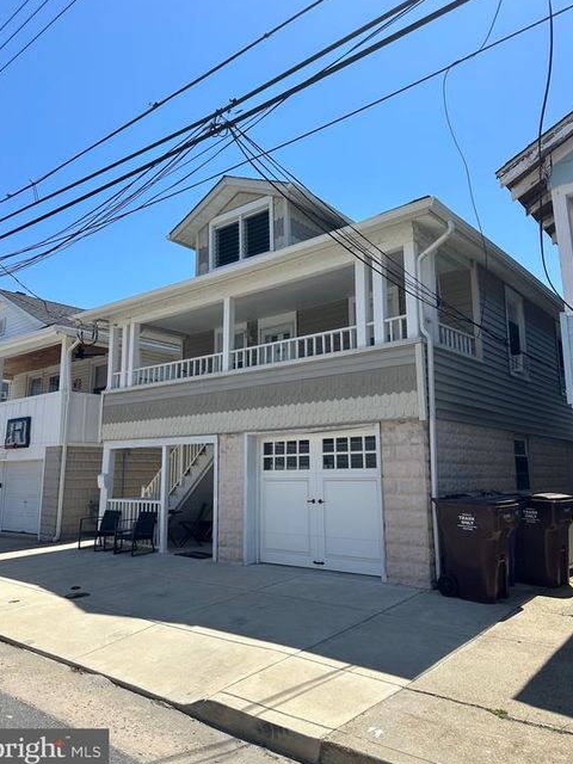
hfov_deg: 54.9
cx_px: 278
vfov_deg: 69.4
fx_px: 552
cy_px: 373
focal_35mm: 25
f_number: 1.78
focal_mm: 6.86
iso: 80
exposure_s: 1/5000
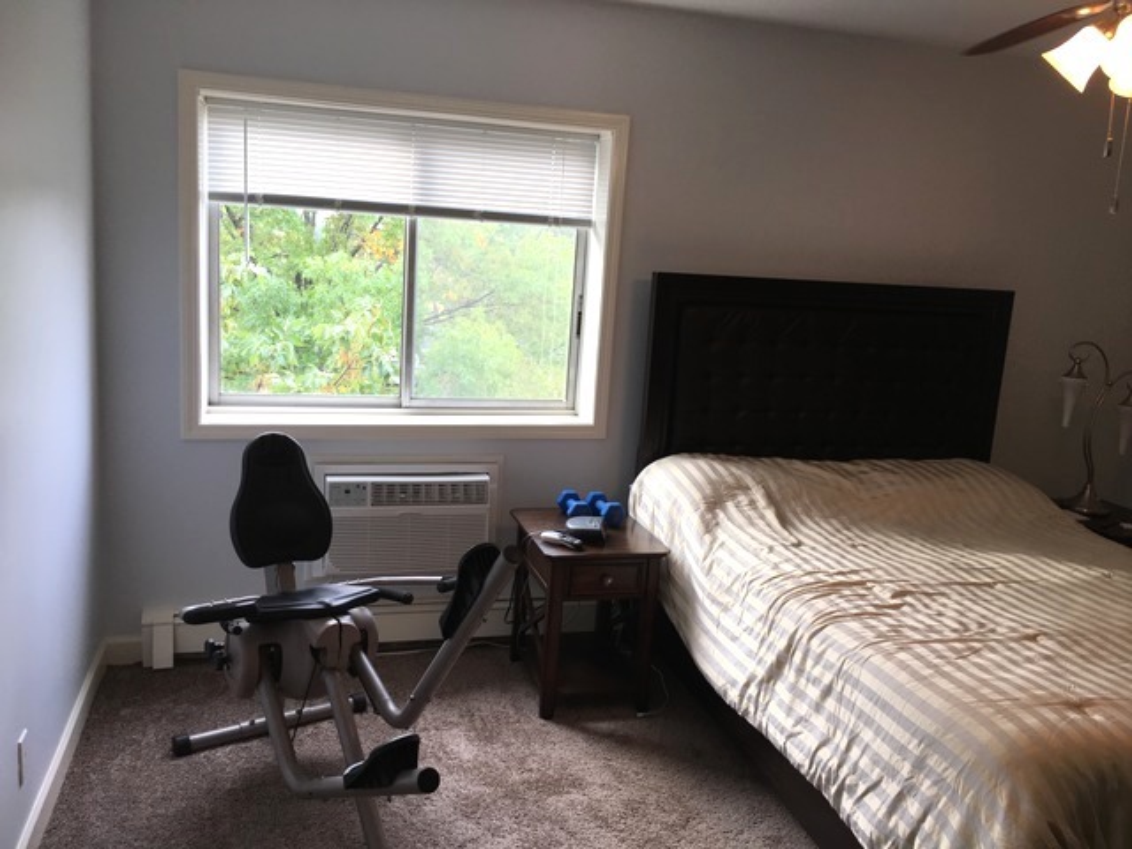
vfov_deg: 48.2
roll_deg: -4.0
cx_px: 566
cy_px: 424
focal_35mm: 29
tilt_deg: -9.6
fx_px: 948
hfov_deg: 61.7
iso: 40
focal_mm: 4.15
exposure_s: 1/60
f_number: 2.2
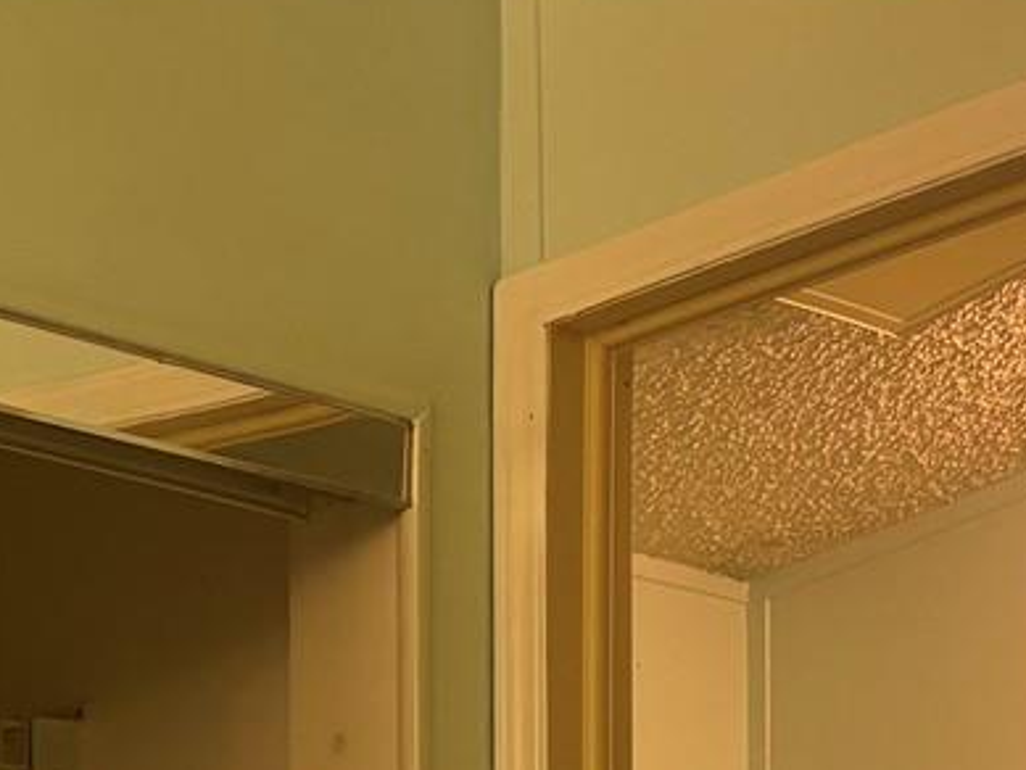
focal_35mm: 107
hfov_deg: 16.8
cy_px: 1545
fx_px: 3172
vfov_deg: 12.2
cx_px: -475
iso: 100
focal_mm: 5.96
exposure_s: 1/60
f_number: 1.6
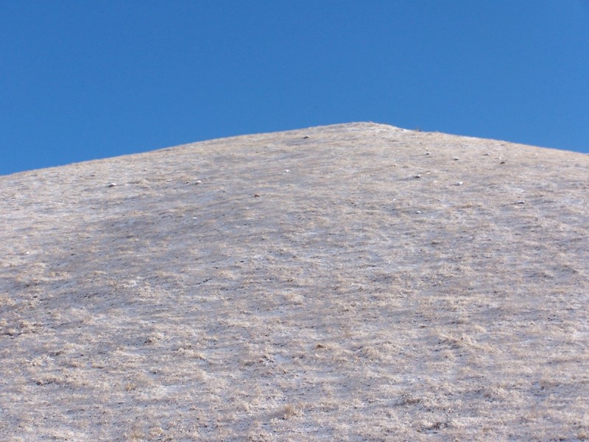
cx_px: 294
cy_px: 221
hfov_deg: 20.9
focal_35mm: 94
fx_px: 1599
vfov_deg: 15.7
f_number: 4.5
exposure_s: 1/500
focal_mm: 15.6
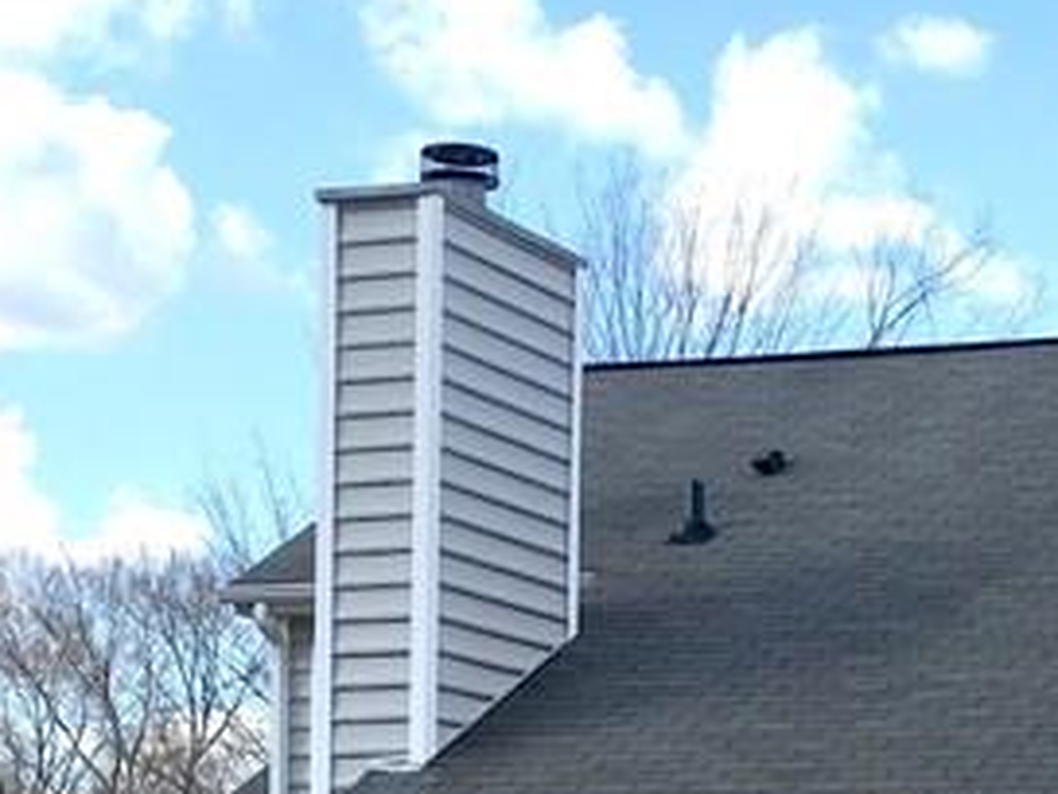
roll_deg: -0.2
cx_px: 1167
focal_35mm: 109
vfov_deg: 12.9
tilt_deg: -1.4
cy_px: 1164
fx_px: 3331
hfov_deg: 17.4
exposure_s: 1/1099
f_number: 2.2
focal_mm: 4.15
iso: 25
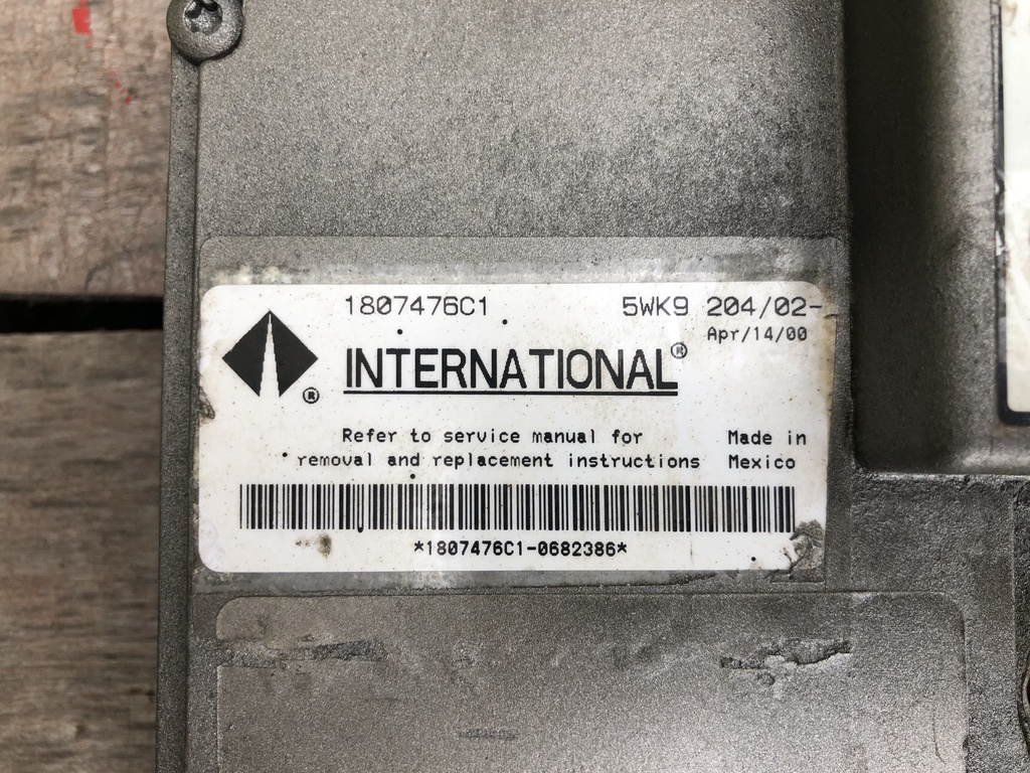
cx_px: 515
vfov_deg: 49.7
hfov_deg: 63.4
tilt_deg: -88.2
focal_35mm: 28
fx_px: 833
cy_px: 386
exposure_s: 1/127
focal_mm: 4
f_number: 1.8
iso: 20
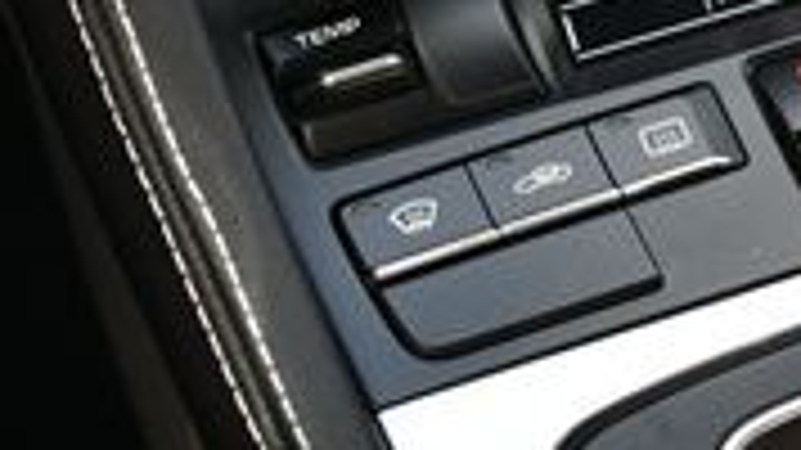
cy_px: -482
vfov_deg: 8.4
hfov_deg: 15.6
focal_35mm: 136
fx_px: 2888
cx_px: 711
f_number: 4
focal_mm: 18
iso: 400
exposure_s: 1/250
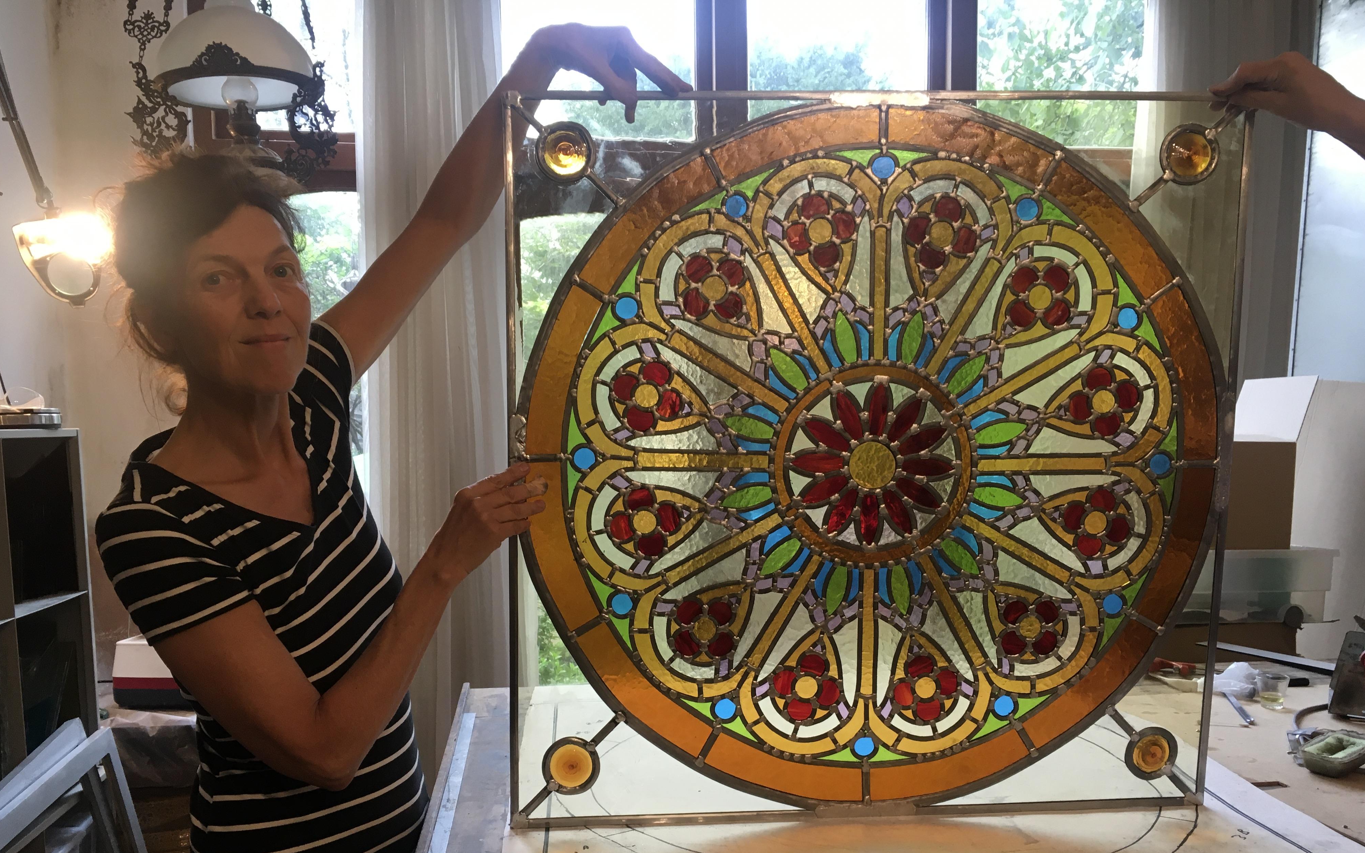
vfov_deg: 40.4
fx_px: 1153
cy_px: 515
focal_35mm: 31
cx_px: 685
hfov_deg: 61.2
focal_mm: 4.15
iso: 80
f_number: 2.2
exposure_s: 1/33
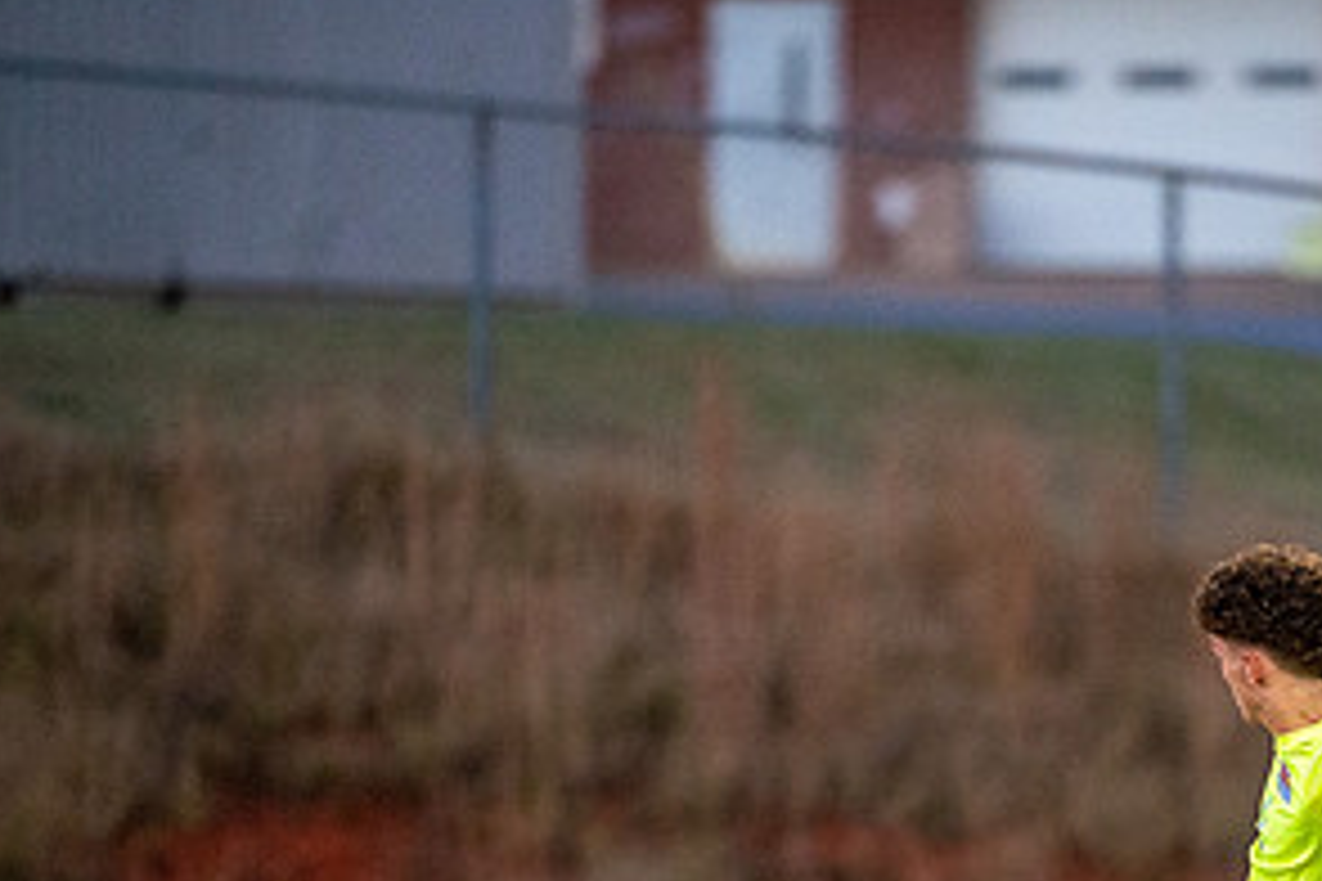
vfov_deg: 2.1
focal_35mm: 650
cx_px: 1124
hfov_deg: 3.2
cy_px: 854
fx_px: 23868
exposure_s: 1/1000
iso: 5000
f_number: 4
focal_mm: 330
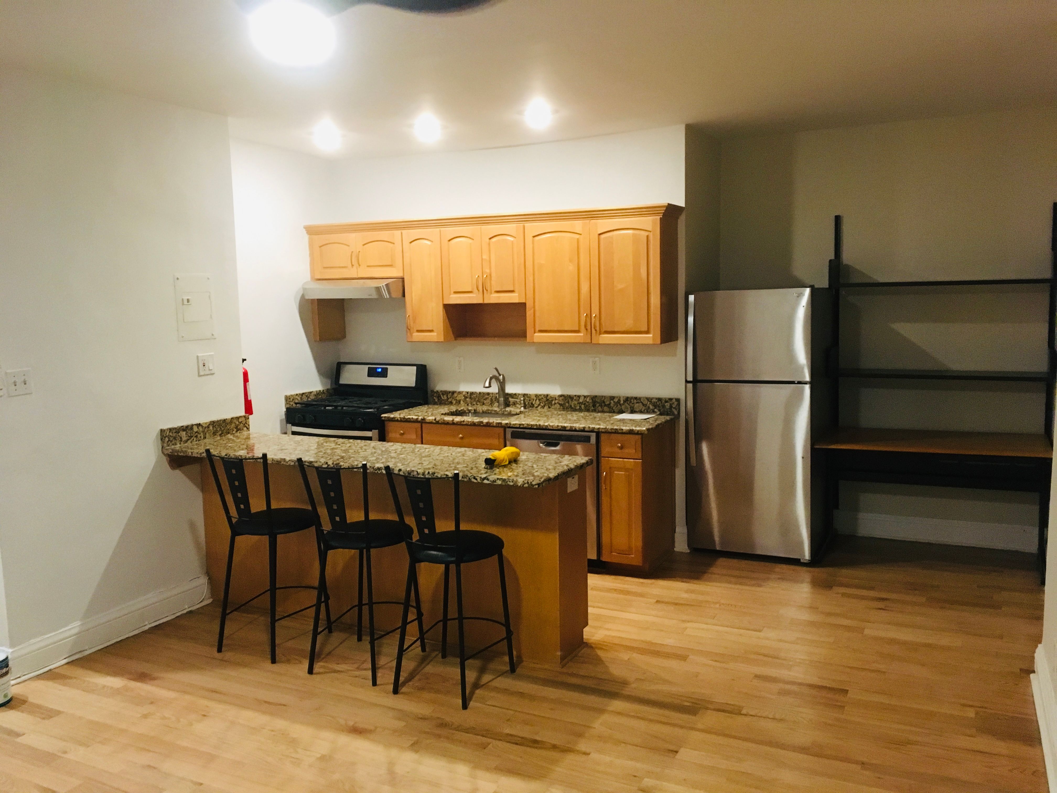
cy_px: 396
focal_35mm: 29
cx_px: 528
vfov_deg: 48.2
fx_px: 886
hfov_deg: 61.7
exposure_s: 1/30
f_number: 2.2
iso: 200
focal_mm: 4.15
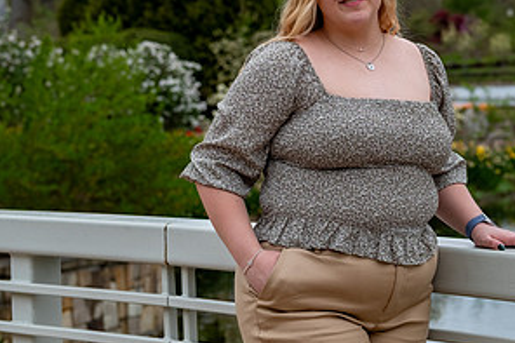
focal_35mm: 147
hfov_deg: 14.0
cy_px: 100
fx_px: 2102
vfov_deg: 9.3
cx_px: 318
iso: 250
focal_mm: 50
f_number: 4
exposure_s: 1/500
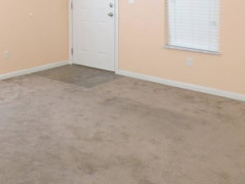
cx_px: 59
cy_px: 4
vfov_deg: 28.0
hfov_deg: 37.9
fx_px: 347
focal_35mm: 49
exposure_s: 1/30
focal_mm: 4.3
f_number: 3
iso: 360
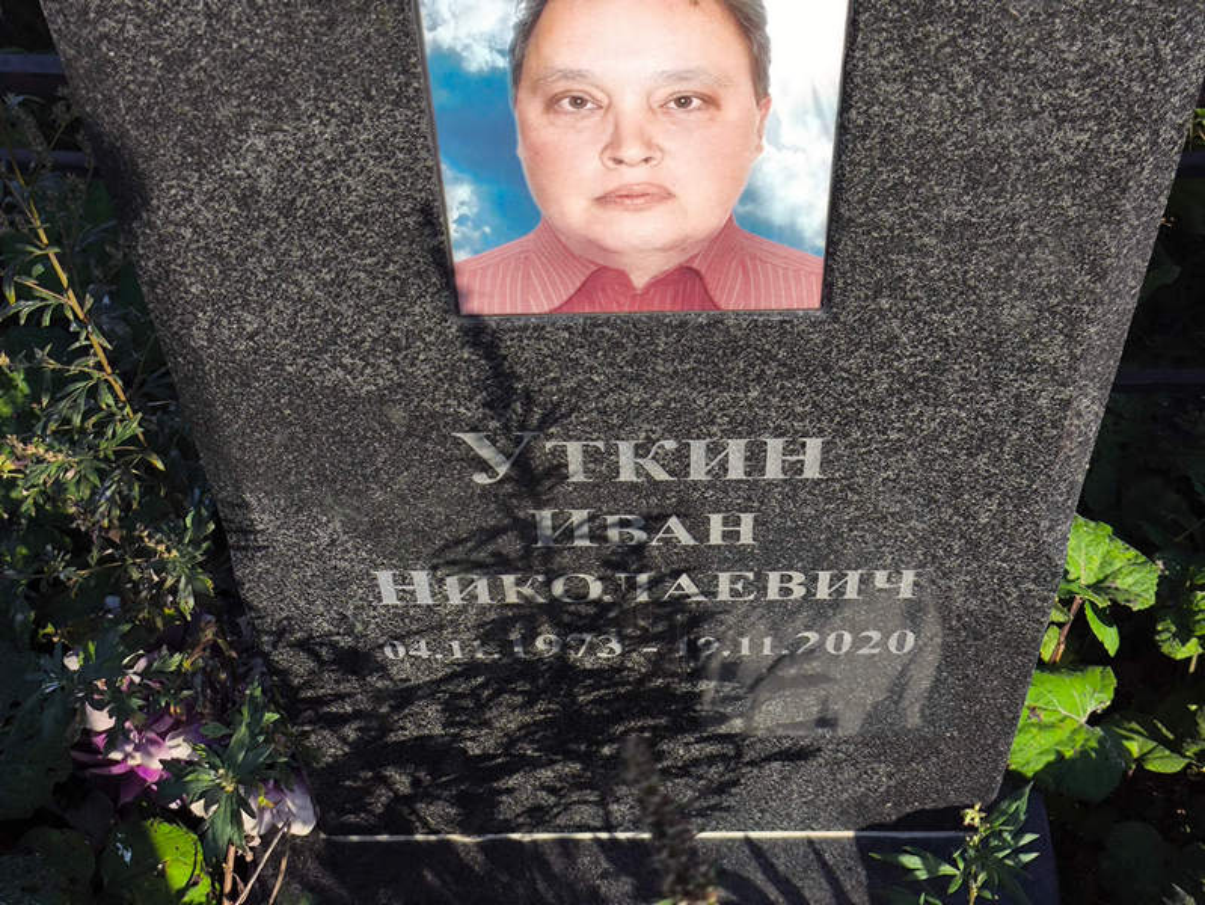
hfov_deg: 38.2
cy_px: 452
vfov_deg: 29.1
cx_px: 602
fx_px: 1741
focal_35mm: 50
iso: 50
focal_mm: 4.71
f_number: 1.7
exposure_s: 1/1351
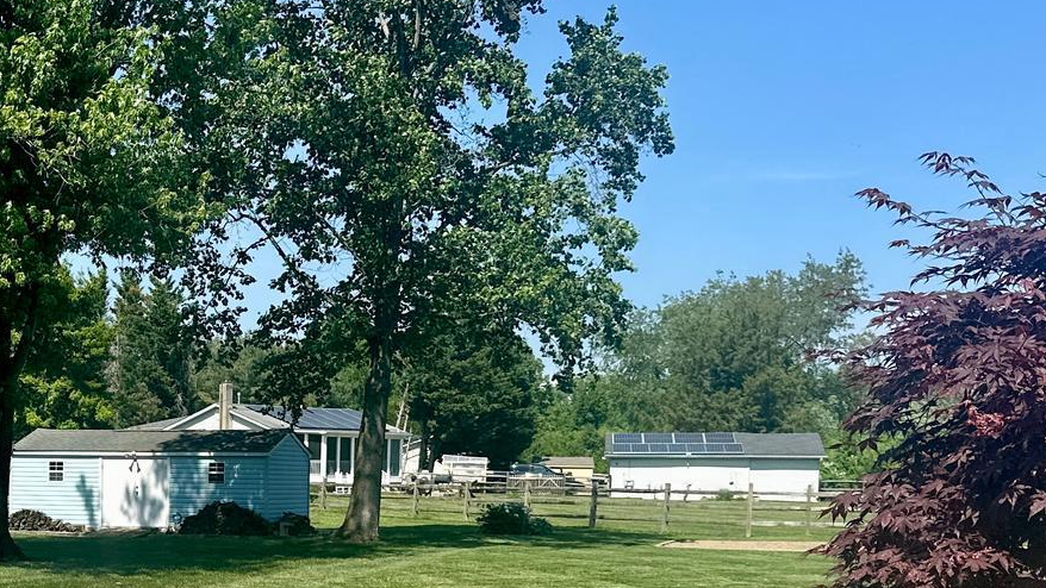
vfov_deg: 19.0
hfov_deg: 32.6
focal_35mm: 61
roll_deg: -0.4
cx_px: 100
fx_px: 1692
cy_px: 631
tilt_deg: -3.2
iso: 80
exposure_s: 1/5000
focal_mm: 6.86
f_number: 1.78
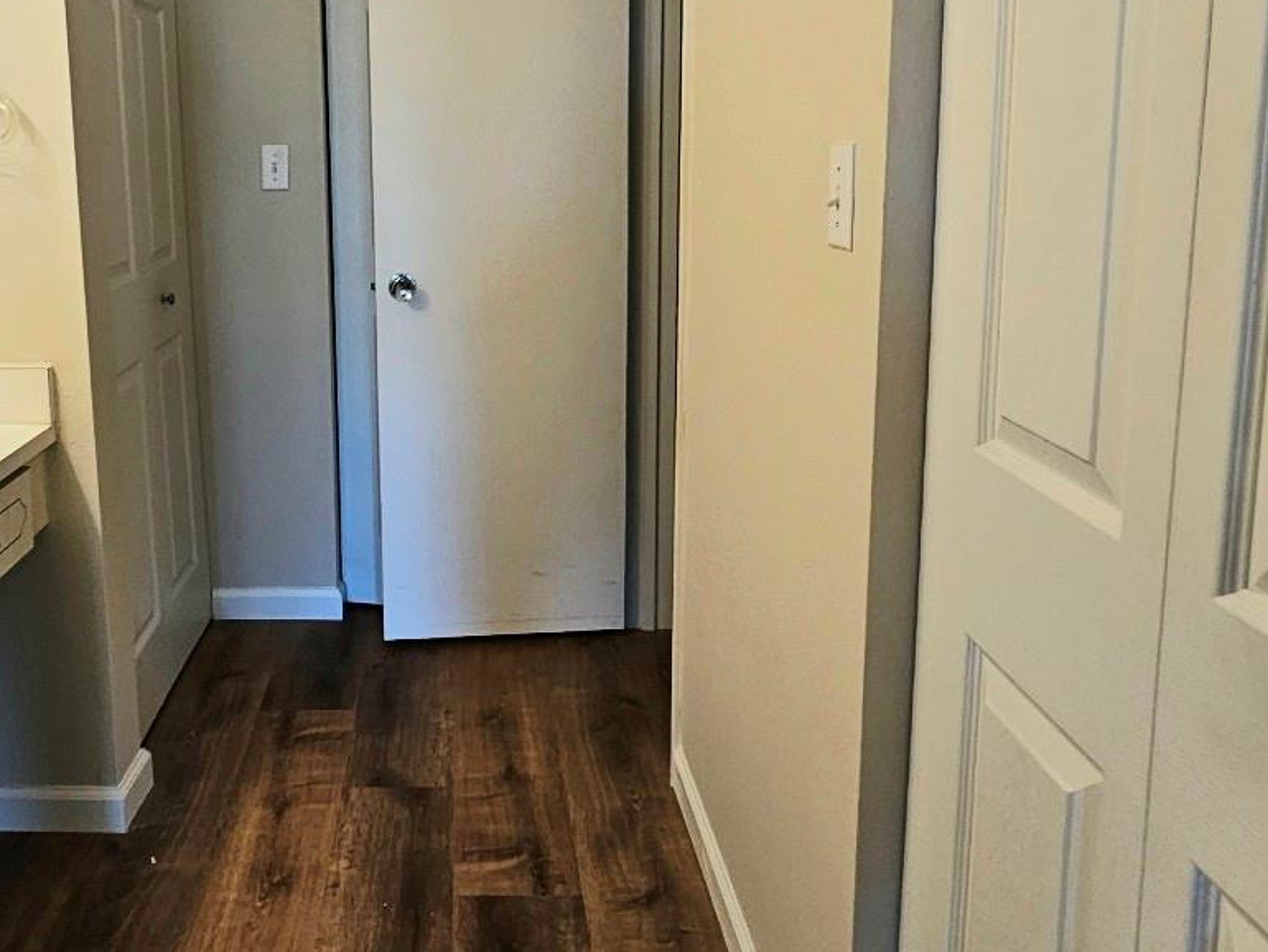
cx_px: 420
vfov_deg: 49.6
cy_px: 255
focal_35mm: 27
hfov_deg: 63.6
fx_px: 989
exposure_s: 1/60.2
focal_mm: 2.2
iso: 160
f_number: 2.2
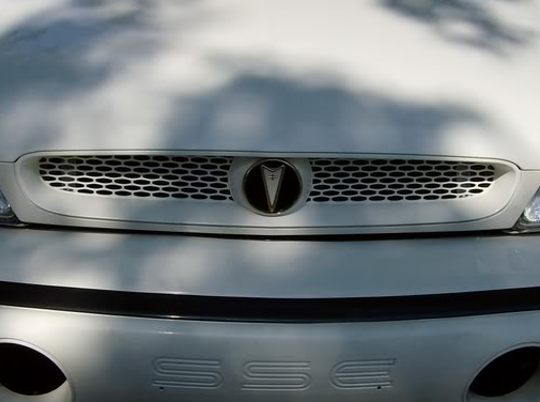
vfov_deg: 25.5
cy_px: 244
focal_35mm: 57
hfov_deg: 33.9
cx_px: 268
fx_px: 887
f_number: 4.7
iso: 100
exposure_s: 1/1271
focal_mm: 6
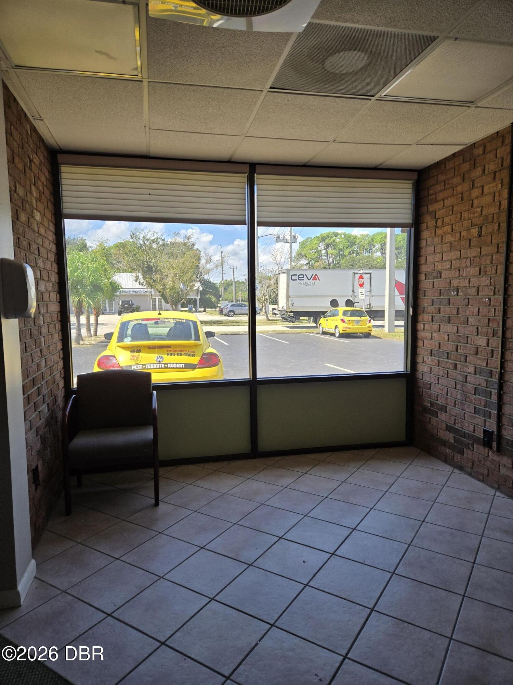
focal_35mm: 23
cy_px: 342
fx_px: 454
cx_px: 256
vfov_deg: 73.9
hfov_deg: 58.9
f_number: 1.8
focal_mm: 5.4
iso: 80
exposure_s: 1/596
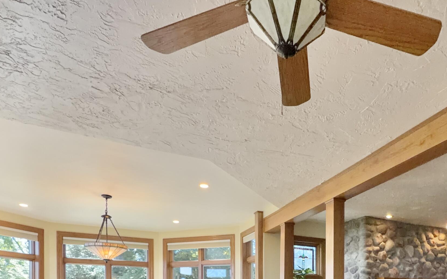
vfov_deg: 39.6
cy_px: 289
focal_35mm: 27
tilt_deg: +1.3
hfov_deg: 65.0
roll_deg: +0.0
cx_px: 326
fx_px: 329
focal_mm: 2.22
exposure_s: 1/120
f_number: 2.2
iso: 250
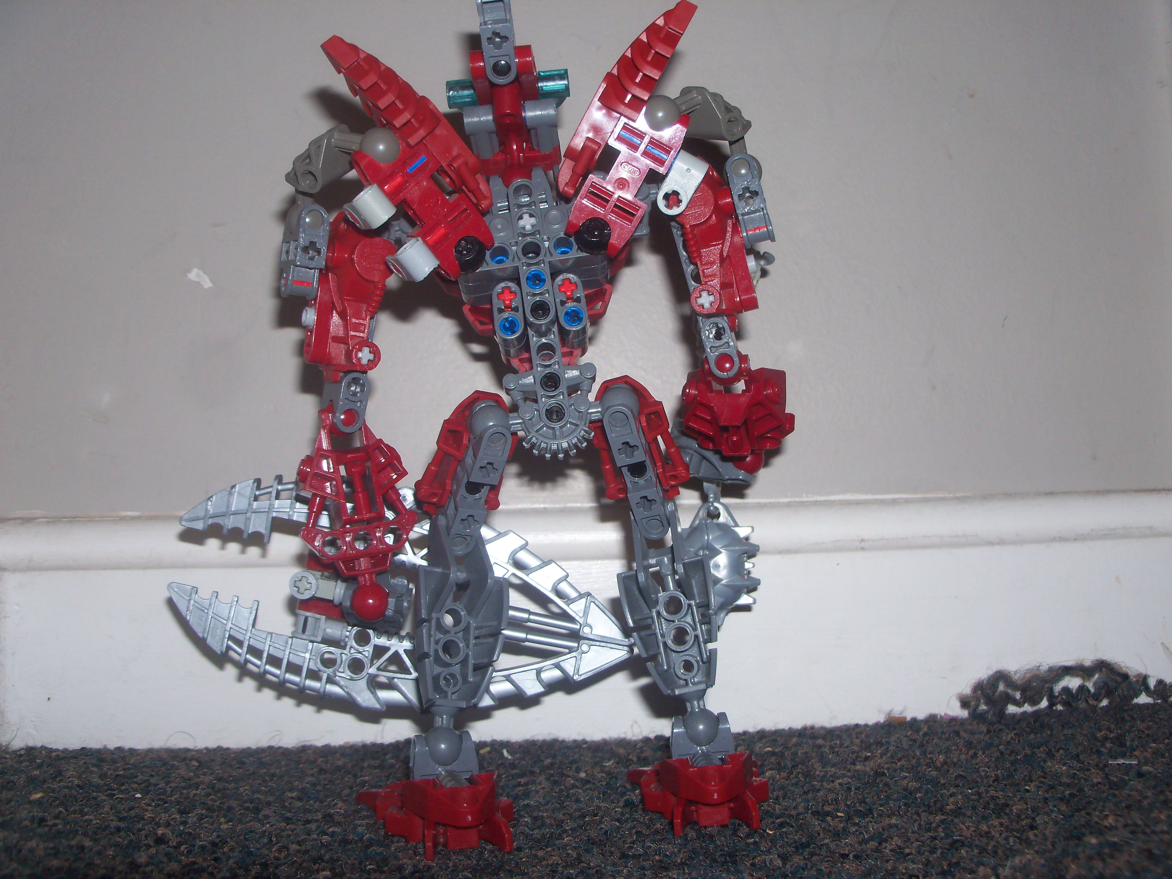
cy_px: 440
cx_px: 586
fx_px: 1185
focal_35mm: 35
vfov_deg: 40.7
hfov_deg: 52.6
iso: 64
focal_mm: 6.3
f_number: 3
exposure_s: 1/30
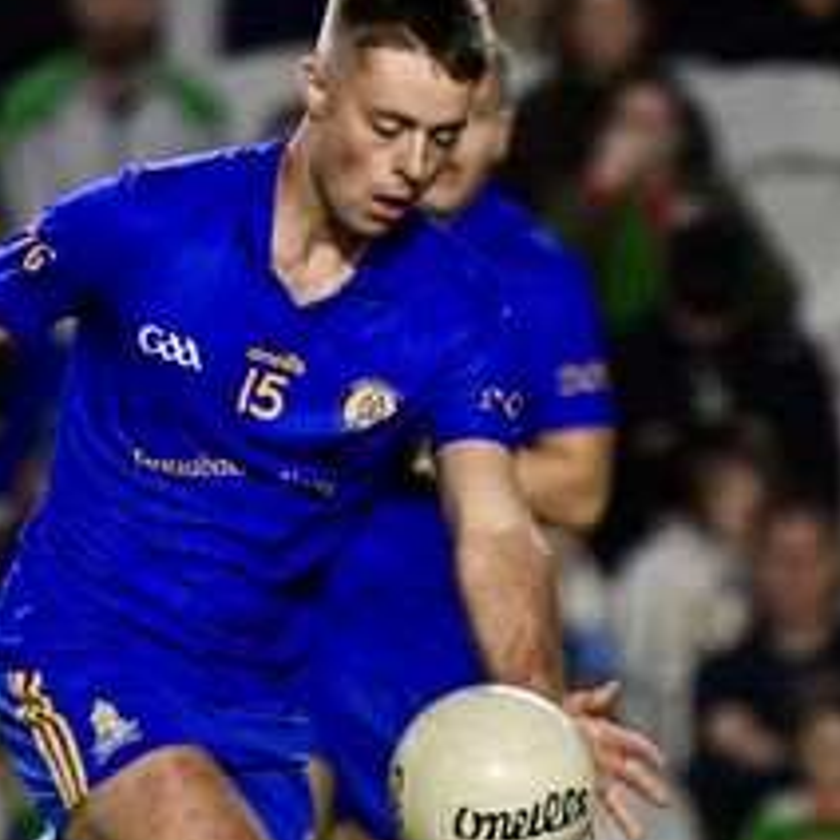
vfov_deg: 0.9
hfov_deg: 0.9
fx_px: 52739
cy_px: 945
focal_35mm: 1921
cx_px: 182
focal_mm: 600
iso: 3200
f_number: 6.3
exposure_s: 1/500
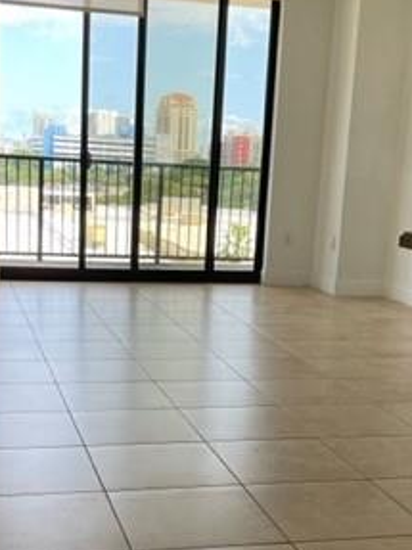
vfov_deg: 33.1
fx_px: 921
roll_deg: -1.3
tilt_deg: -12.8
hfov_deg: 25.2
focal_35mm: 58
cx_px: 197
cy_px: 349
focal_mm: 4.2
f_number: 1.6
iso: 32
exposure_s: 1/354
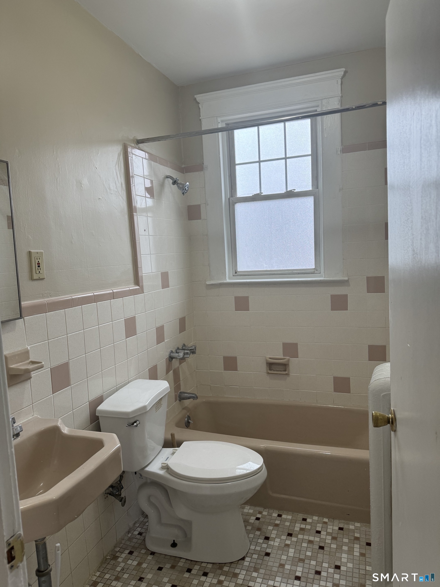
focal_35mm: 24
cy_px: 294
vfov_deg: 71.6
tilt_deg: -5.4
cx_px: 220
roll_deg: +3.3
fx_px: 407
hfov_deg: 56.8
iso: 125
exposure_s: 1/120
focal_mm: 6.86
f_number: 1.78
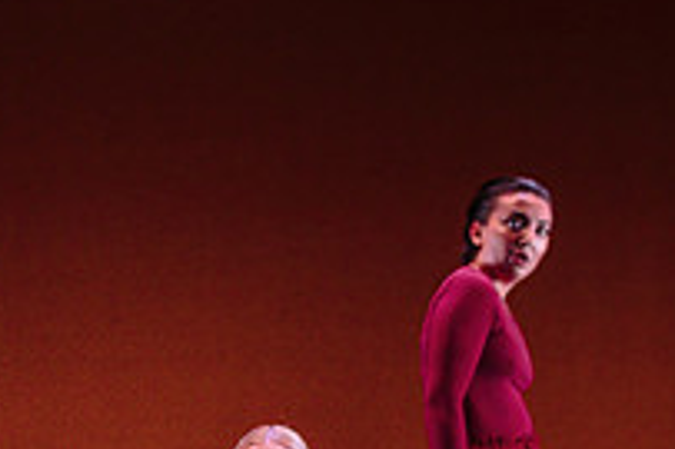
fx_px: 2698
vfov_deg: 9.4
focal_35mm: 144
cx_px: 69
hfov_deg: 14.1
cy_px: 556
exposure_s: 1/250
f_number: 2.8
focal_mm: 40
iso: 2500
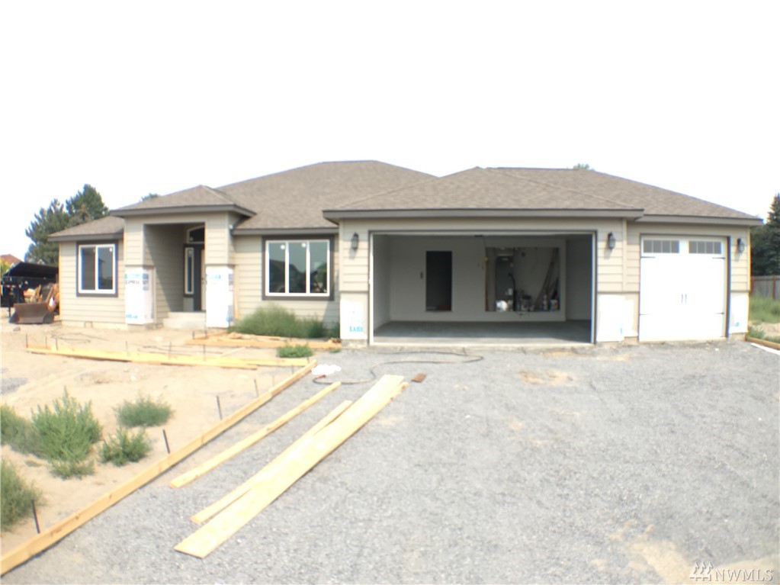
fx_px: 653
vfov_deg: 48.2
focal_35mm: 29
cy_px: 292
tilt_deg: +0.0
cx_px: 390
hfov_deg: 61.7
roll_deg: -1.0
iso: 25
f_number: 2.2
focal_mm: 4.15
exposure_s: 1/450
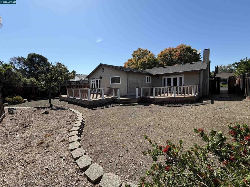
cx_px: 125
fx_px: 101
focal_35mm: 14
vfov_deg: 85.7
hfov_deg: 102.1
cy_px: 94
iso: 20
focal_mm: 2.22
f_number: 2.2
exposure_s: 1/809
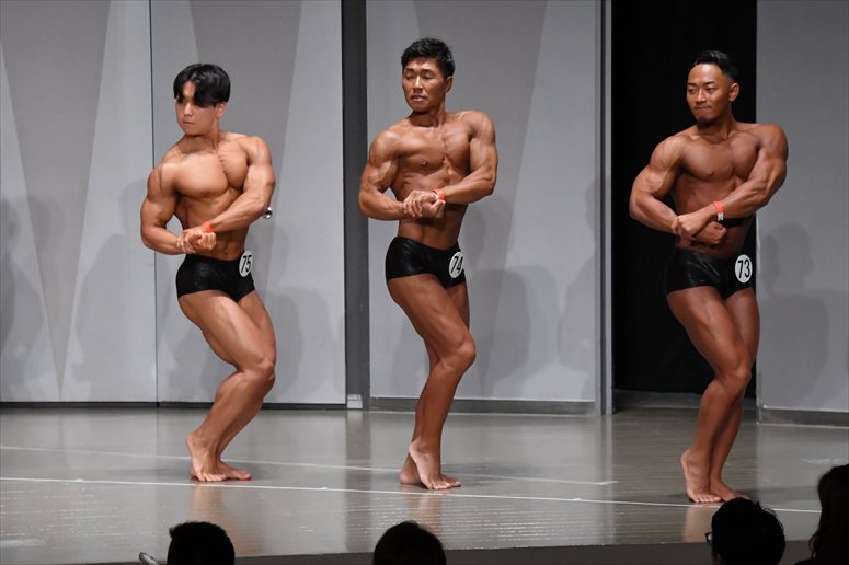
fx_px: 4762
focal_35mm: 202
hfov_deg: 10.2
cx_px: 424
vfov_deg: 6.8
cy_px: 282
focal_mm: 135
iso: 5000
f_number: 5.6
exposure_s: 1/400
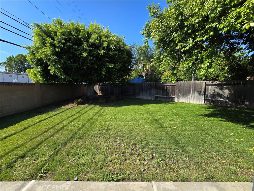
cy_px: 96
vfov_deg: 89.9
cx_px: 127
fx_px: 95
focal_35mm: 13
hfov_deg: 106.2
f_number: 2.2
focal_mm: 2.2
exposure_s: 1/2000
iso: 80
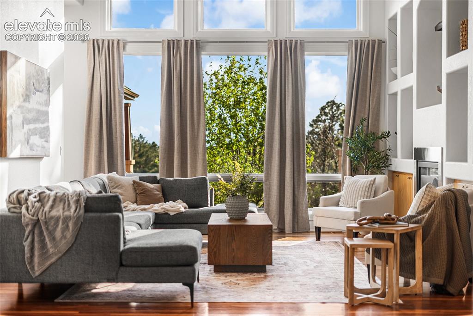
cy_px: 158
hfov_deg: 39.6
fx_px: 657
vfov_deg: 27.0
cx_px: 236
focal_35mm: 50
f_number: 1.8
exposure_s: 1/125
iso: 200
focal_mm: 50
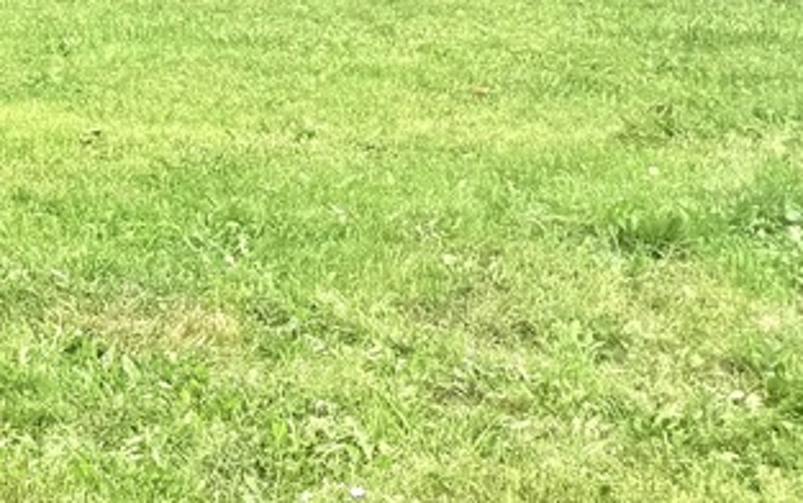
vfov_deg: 11.0
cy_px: -144
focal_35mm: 117
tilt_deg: -0.5
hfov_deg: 13.7
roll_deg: +0.6
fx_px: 2562
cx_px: -1026
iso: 80
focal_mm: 6.76
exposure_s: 1/2169
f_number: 1.78
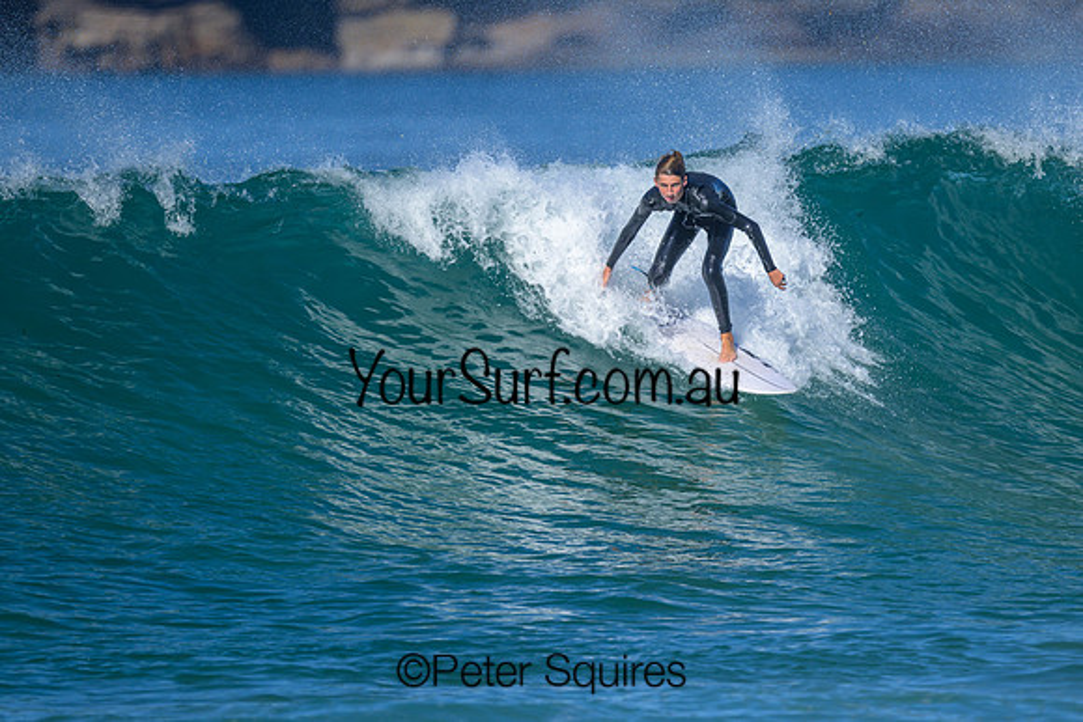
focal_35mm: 931
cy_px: 332
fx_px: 28000
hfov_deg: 2.2
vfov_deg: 1.5
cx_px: 630
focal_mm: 800
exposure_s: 1/2000
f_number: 6.3
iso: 280
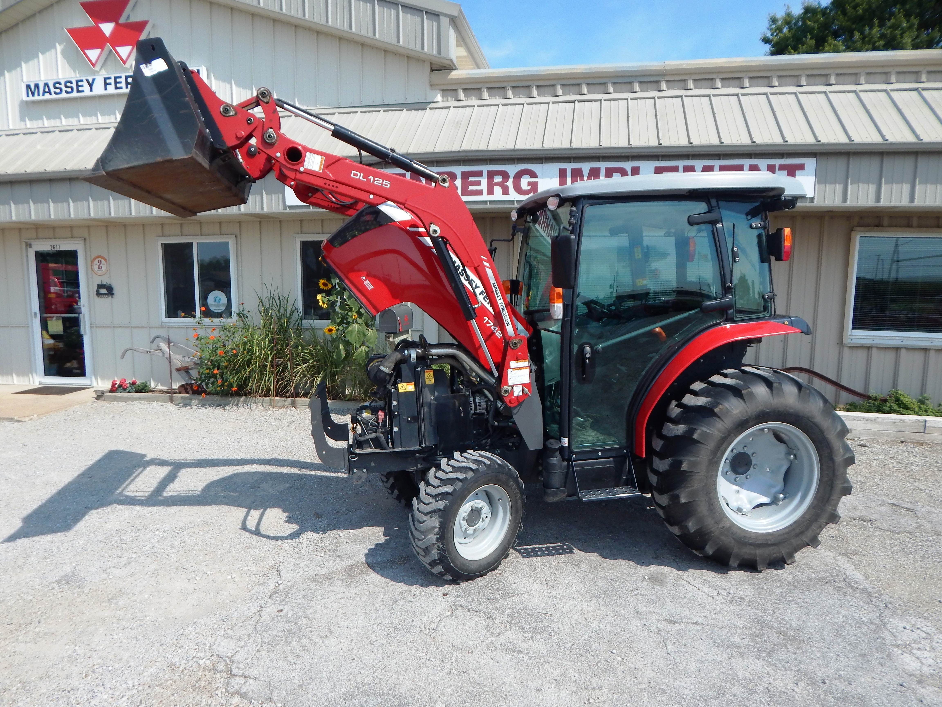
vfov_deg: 61.1
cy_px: 354
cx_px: 471
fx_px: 599
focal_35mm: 22
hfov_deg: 76.4
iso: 125
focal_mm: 4
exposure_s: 1/400
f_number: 6
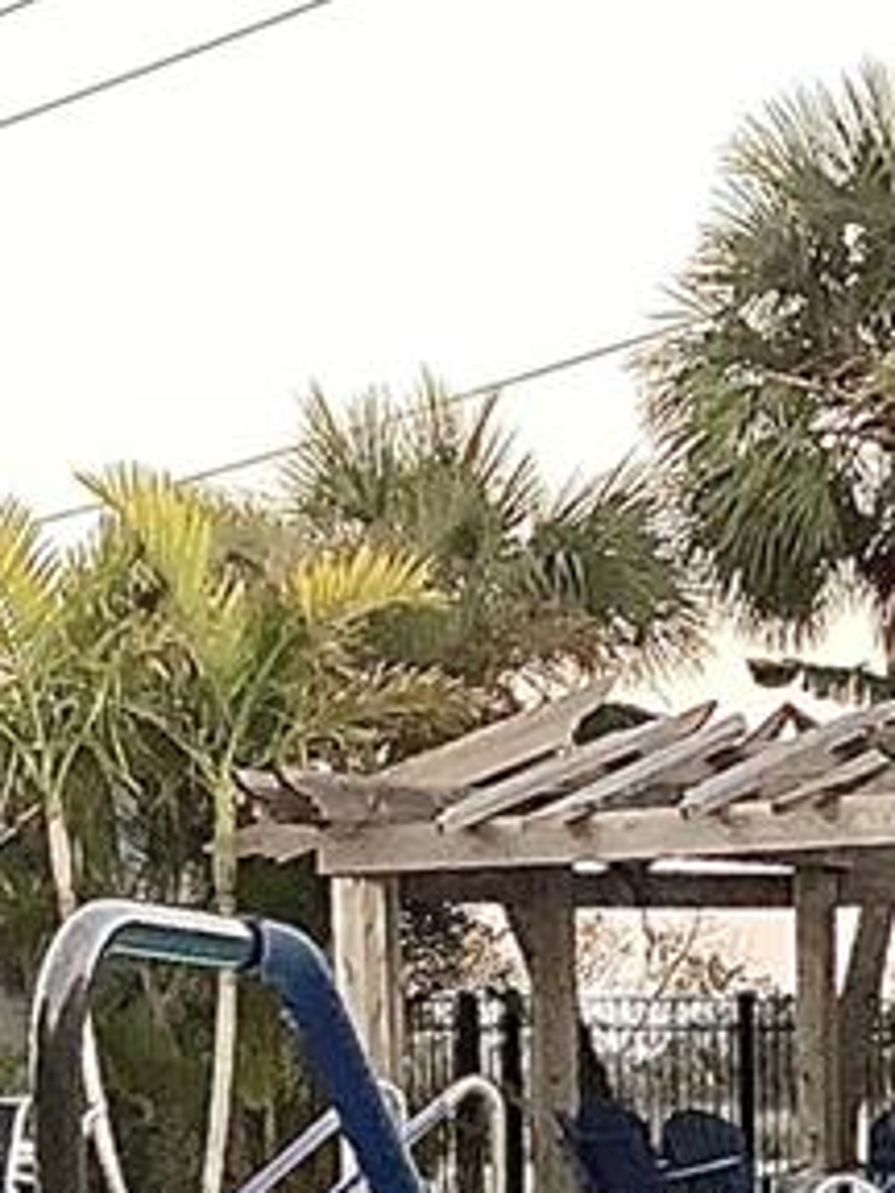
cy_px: 1686
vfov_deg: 14.4
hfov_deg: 11.4
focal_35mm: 129
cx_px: 738
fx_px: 4447
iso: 125
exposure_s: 1/60
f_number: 2.4
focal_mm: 3.3
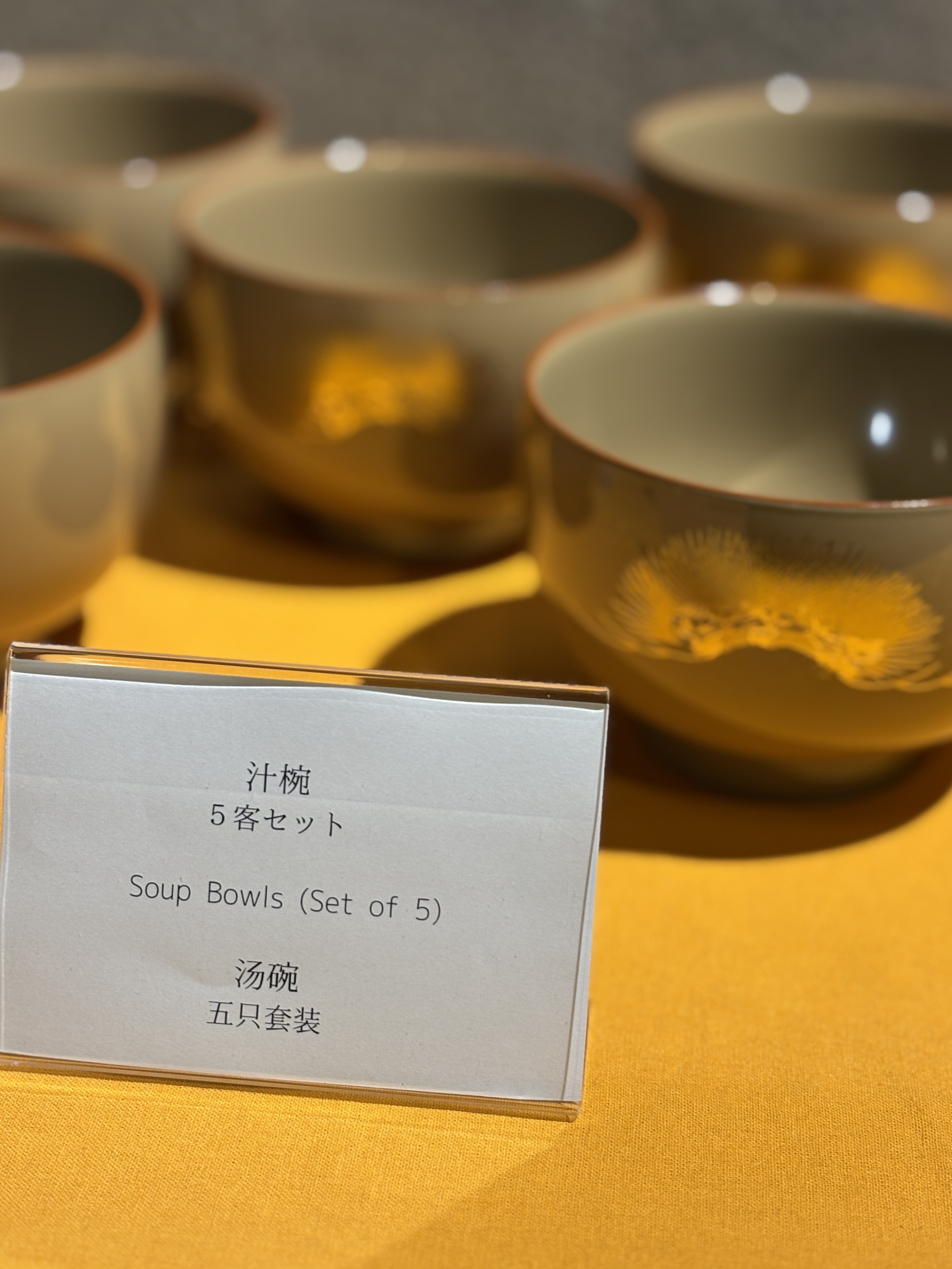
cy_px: 617
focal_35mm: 58
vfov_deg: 33.2
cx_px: 480
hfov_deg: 25.2
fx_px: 2127
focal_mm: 5.96
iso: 40
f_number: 1.6
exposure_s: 1/60
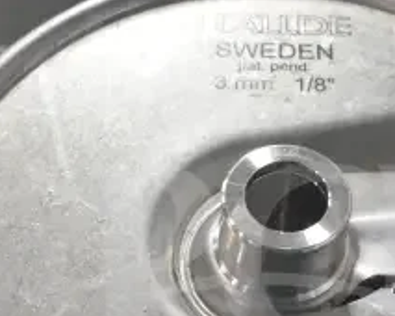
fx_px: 1413
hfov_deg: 15.9
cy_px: 311
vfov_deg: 12.6
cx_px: 263
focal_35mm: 121
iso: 6400
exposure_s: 1/200
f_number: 7.1
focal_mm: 30
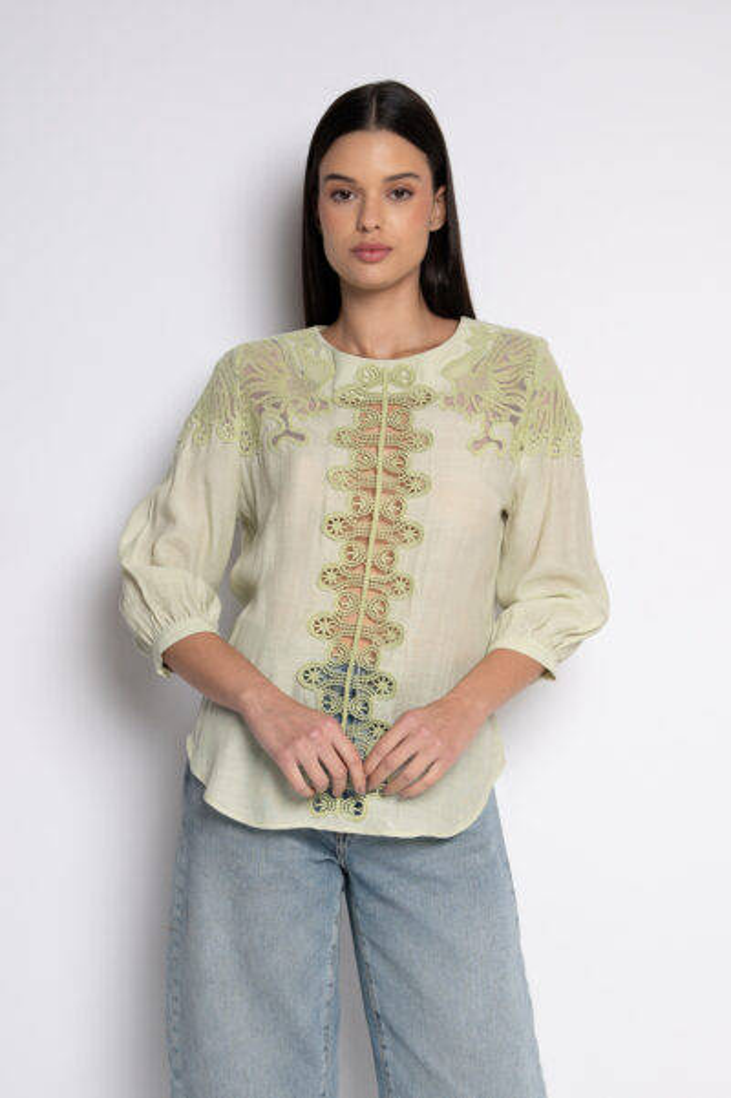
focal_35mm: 40
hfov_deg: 33.4
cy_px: 549
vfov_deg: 48.5
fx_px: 1220
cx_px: 366
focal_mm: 40
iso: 320
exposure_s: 1/125
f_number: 5
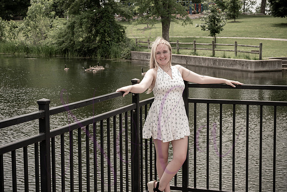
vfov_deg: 20.4
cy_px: 93
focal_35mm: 67
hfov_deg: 30.2
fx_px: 531
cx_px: 143
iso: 400
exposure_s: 1/400
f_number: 10
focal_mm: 62
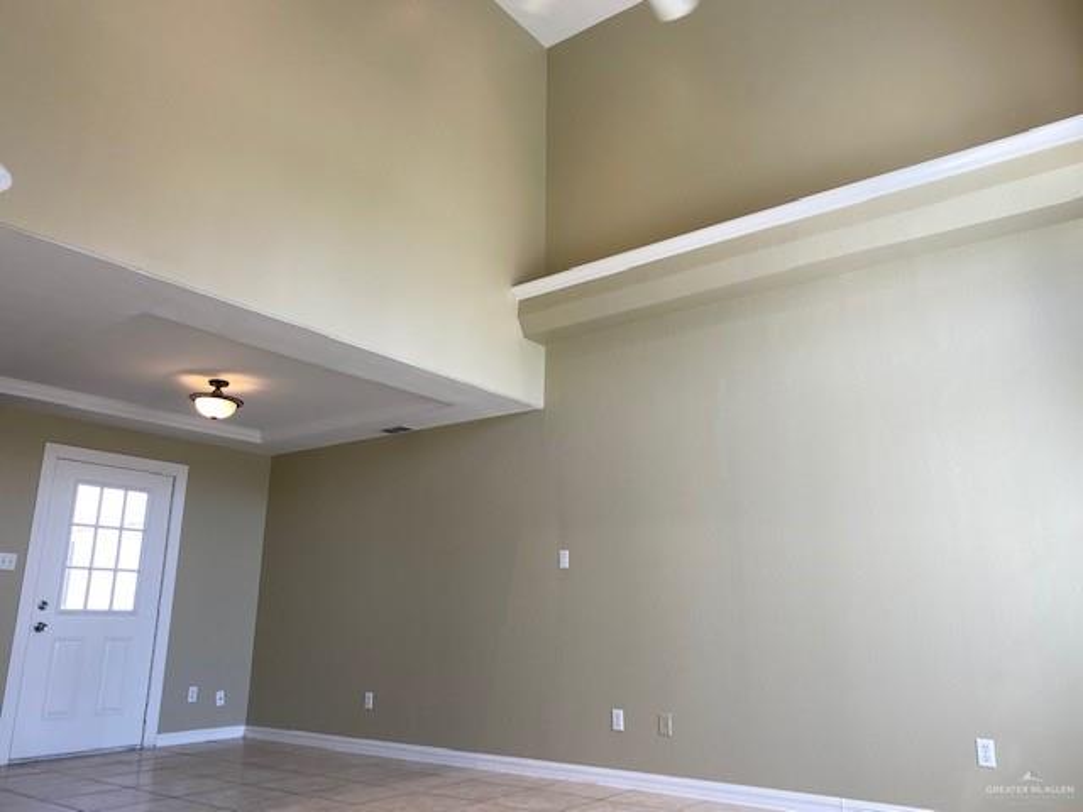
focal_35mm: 26
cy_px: 406
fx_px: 813
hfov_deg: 67.3
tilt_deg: +14.6
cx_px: 542
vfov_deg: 53.1
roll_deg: -0.3
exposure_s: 1/120
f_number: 1.8
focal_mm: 4.25
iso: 40
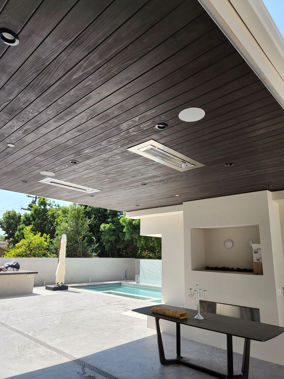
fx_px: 263
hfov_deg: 56.8
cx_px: 140
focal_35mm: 24
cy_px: 196
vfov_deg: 71.6
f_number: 1.8
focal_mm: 6.4
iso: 12
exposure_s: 1/447
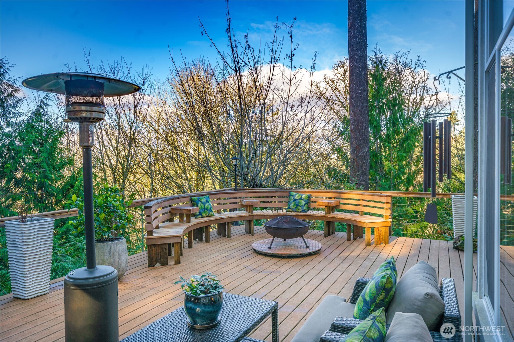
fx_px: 343
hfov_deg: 73.7
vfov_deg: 53.1
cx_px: 257
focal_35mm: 24
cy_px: 171
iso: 100
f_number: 6.7
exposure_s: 1/60
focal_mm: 24
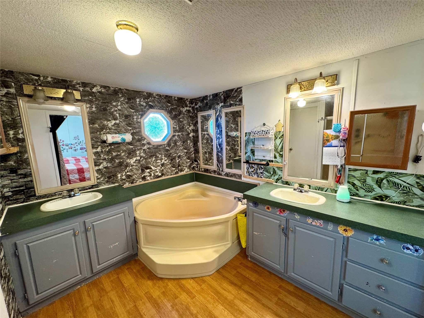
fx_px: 171
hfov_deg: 102.1
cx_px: 212
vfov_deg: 85.7
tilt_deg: -8.9
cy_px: 159
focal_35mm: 14
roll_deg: +0.8
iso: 250
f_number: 2.2
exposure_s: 1/120
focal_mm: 2.22
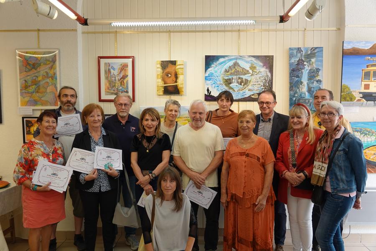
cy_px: 126
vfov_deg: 45.0
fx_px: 303
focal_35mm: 29
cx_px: 188
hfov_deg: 63.7
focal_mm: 10.59
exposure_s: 1/50
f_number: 2.8
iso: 100
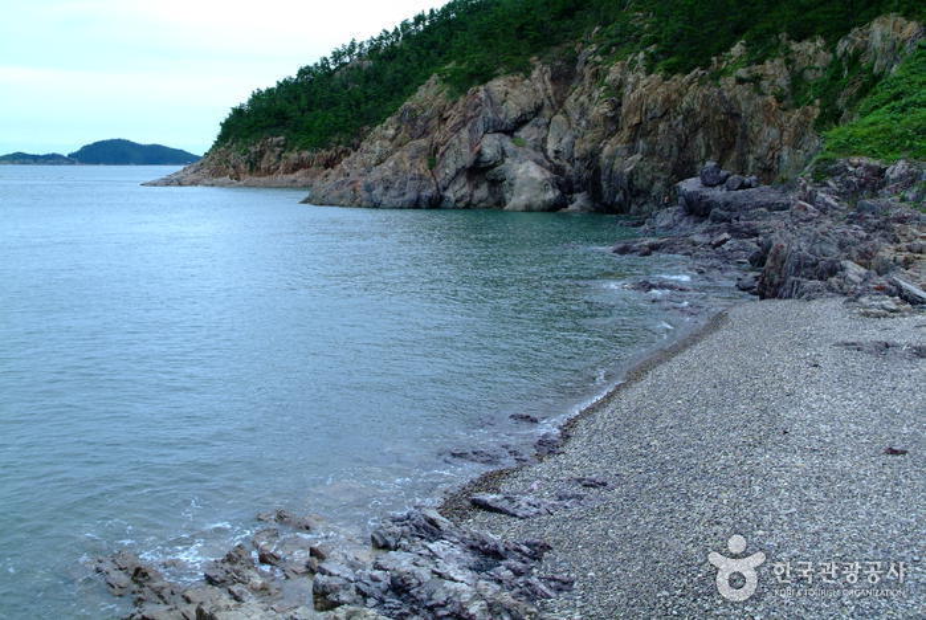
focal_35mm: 36
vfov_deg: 37.0
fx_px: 927
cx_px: 463
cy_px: 310
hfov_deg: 53.1
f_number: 6.7
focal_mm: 24
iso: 800
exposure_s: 1/500
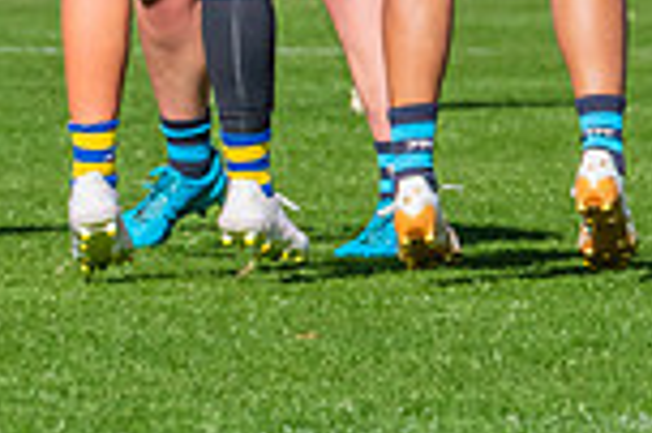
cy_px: -512
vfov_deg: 0.9
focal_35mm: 1533
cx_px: 137
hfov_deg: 1.3
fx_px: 27734
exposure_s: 1/1250
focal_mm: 290
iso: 800
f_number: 13
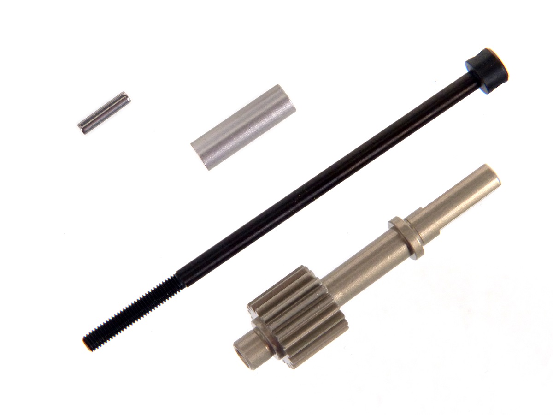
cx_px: 276
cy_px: 208
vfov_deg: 15.7
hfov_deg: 20.9
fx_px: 1502
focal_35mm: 94
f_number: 7.1
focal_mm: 16.9
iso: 200
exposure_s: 1/250
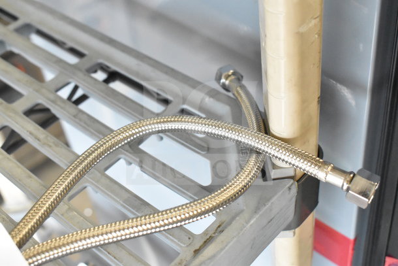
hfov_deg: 38.9
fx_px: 564
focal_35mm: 51
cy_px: 133
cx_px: 199
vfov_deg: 26.5
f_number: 6.3
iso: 6400
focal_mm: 34
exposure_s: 1/320
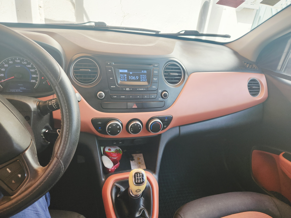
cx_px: 146
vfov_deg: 58.9
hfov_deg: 73.9
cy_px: 109
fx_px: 193
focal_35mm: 23
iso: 64
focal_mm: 5.4
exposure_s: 1/180
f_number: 1.8
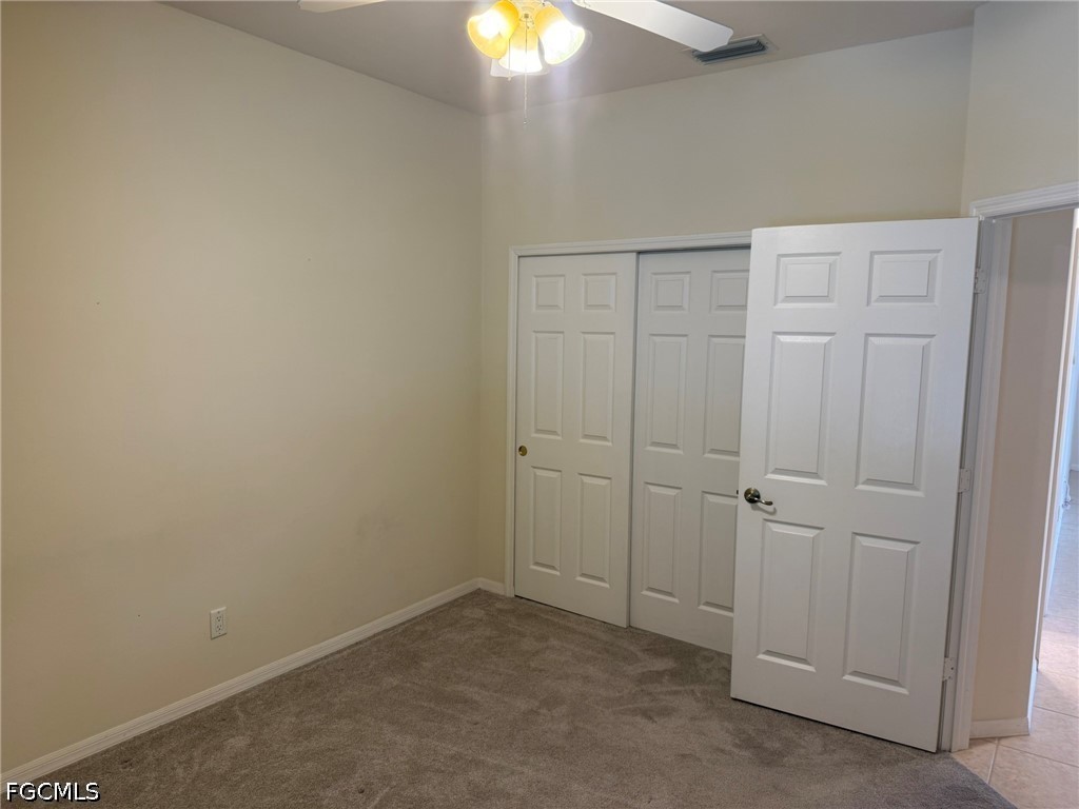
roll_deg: -1.0
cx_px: 540
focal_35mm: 24
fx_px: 748
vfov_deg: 56.8
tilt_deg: -5.7
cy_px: 404
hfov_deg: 71.6
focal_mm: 6.76
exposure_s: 1/60
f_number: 1.78
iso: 125
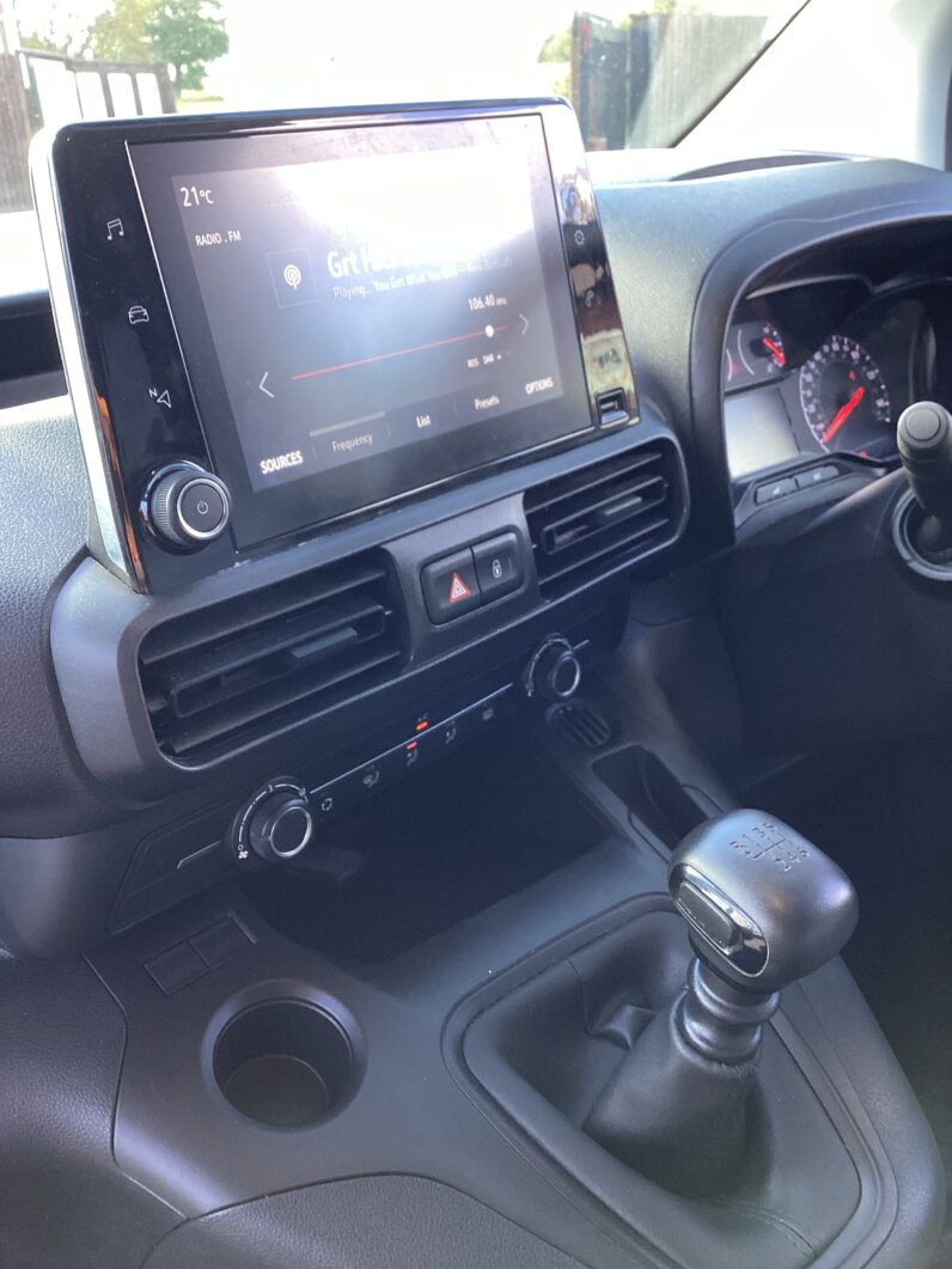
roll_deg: +2.2
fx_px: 1137
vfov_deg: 58.3
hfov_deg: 45.5
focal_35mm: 31
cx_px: 476
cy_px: 634
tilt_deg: -25.3
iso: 50
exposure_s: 1/60
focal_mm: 3.3
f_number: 2.4
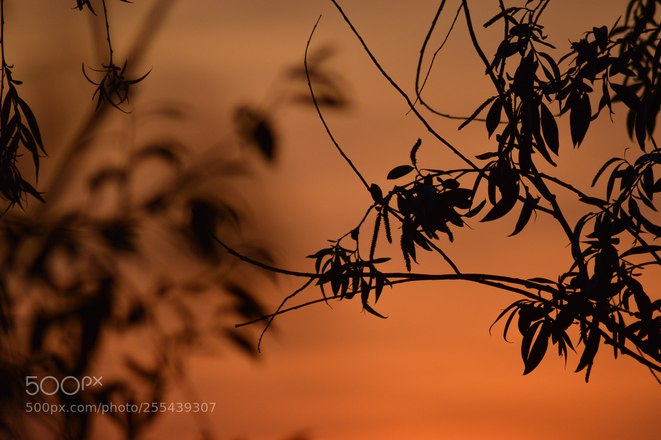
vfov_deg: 3.0
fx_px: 8256
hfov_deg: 4.6
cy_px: 220
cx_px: 330
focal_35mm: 450
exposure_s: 1/1250
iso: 400
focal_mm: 300
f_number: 5.6
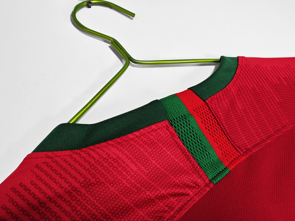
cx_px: 148
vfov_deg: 58.9
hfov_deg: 73.9
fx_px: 196
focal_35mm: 23
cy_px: 110
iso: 87
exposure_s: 1/50
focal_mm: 2.59
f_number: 2.2
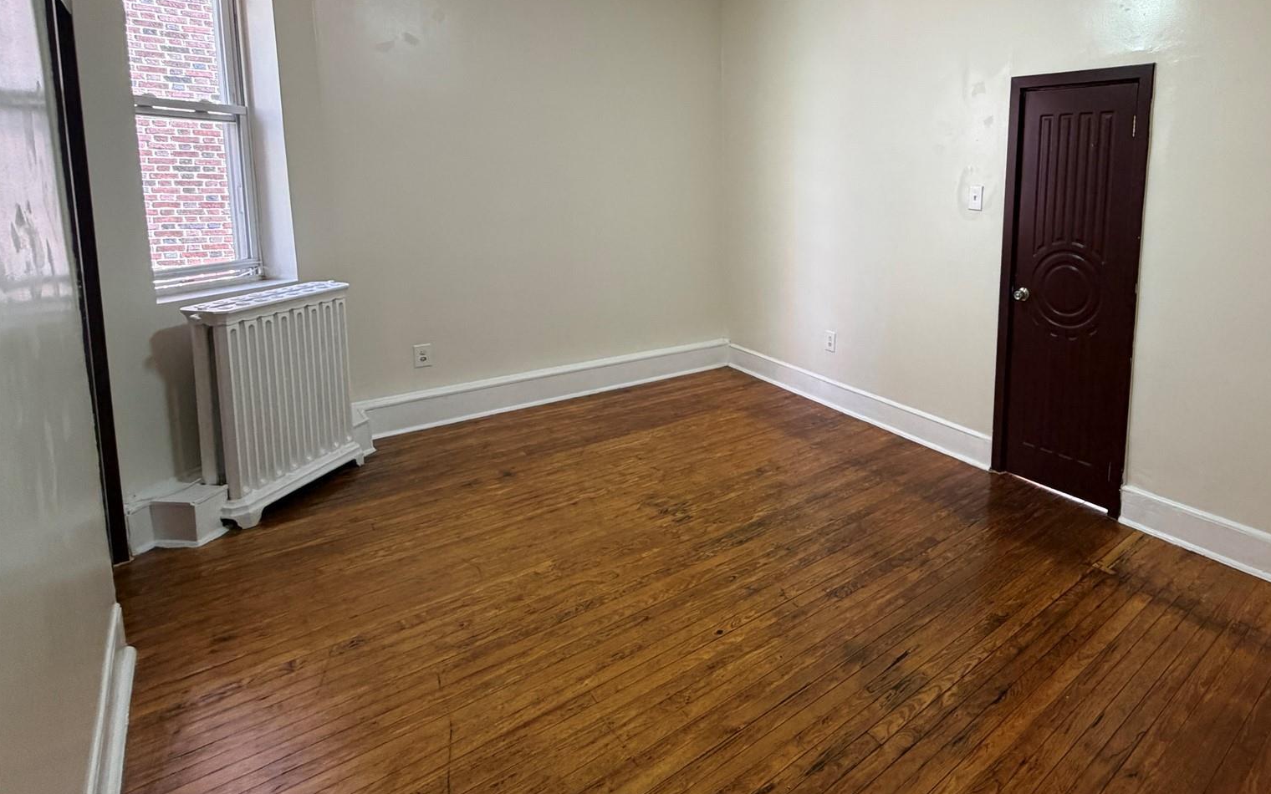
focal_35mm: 20
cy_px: 262
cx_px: 851
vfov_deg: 58.3
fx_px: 693
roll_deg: -0.9
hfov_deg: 82.1
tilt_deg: -7.2
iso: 250
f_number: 2.2
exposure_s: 1/60
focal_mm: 2.22
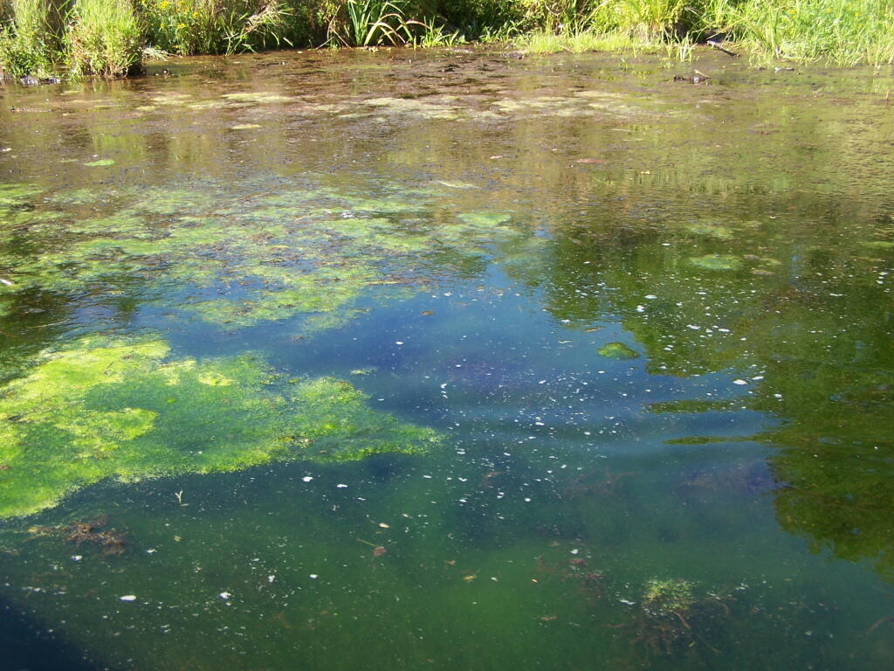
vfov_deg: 37.7
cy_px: 336
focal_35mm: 38
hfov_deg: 49.0
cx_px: 447
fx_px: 981
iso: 80
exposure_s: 1/320
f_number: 2.8
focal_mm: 6.3
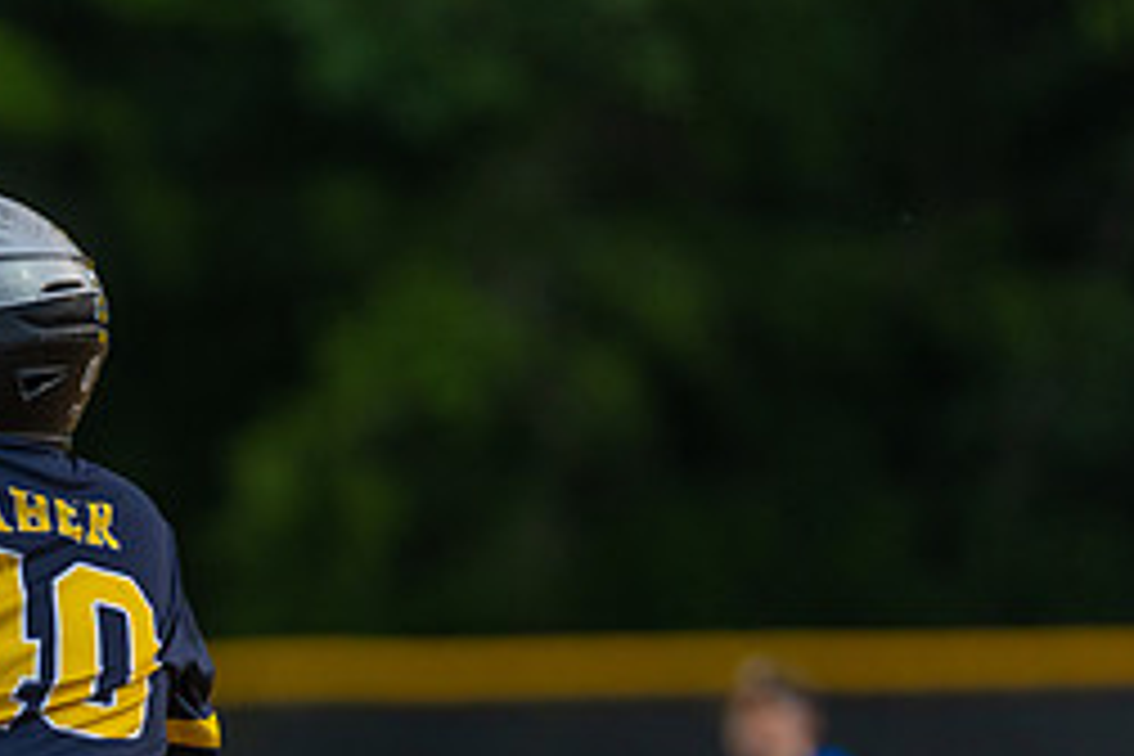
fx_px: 14142
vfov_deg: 3.1
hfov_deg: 4.6
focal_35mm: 449
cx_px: 86
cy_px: 709
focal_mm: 195
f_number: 2.8
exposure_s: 1/1000
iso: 1000
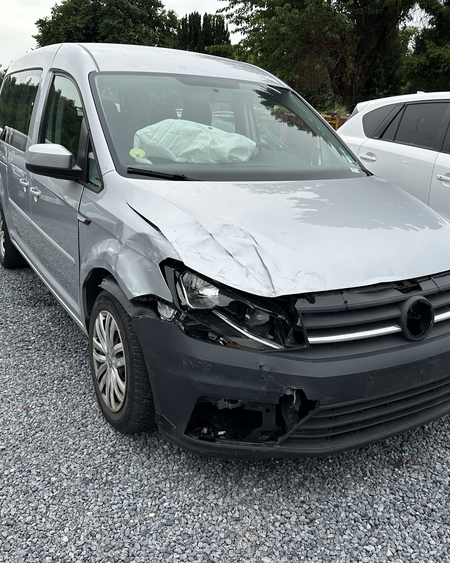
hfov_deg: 45.8
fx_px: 533
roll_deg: -2.6
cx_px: 228
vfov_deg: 55.7
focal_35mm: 32
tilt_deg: -13.1
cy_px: 285
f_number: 1.78
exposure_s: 1/2410
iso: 80
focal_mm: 6.86
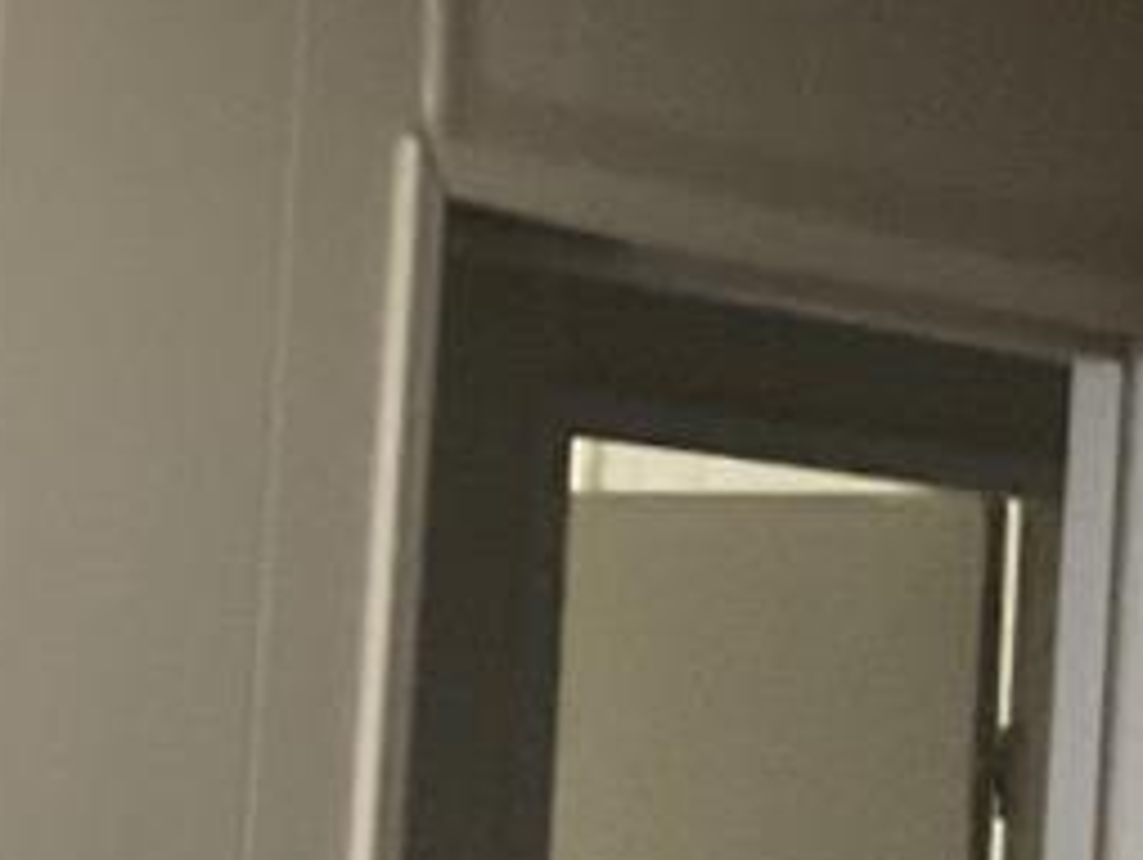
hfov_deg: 11.2
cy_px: 754
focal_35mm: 171
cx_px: 1508
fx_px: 5652
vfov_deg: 8.7
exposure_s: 1/30
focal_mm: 3
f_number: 1.8
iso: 320
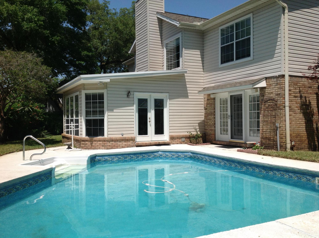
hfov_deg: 52.7
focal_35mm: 35
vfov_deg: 40.6
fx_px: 322
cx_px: 160
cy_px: 119
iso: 64
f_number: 2.4
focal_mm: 4.28
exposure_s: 1/3030
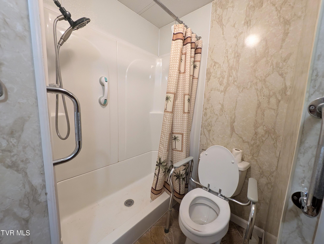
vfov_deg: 94.6
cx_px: 162
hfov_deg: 110.5
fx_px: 112
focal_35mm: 12
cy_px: 122
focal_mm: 2.23
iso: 390
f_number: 1.95
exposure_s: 1/36.4
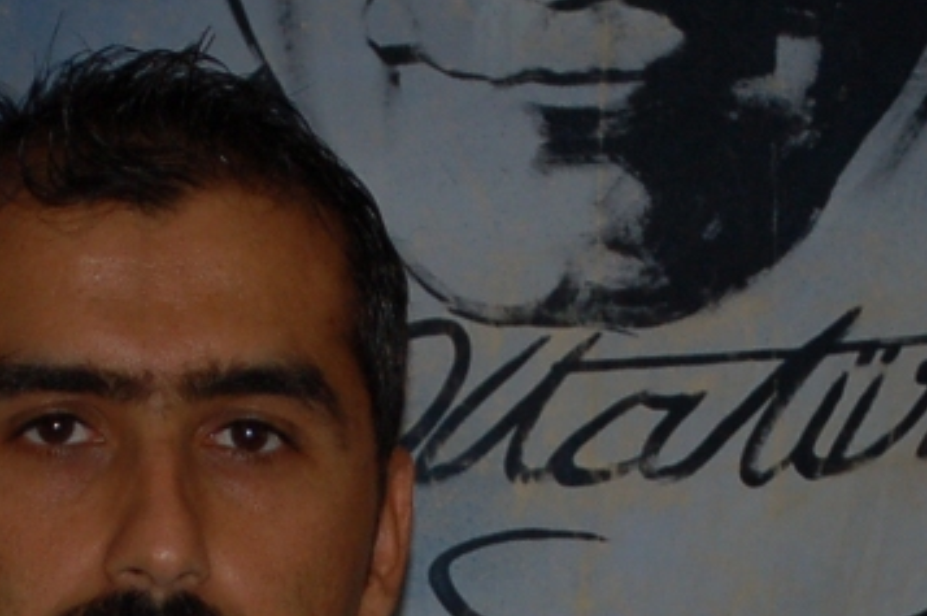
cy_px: 1136
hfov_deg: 7.5
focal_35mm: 273
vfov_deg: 5.0
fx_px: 7020
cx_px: 169
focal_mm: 48
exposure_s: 1/60
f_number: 5.6
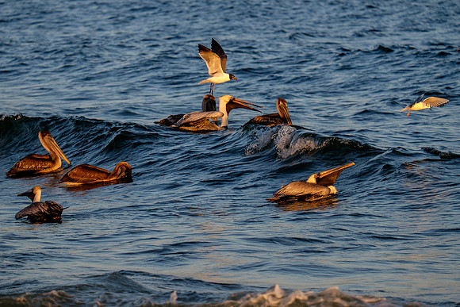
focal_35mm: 365
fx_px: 4664
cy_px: 153
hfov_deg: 5.6
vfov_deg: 3.8
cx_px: 208
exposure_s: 1/1000
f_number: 5.6
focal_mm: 200
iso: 800
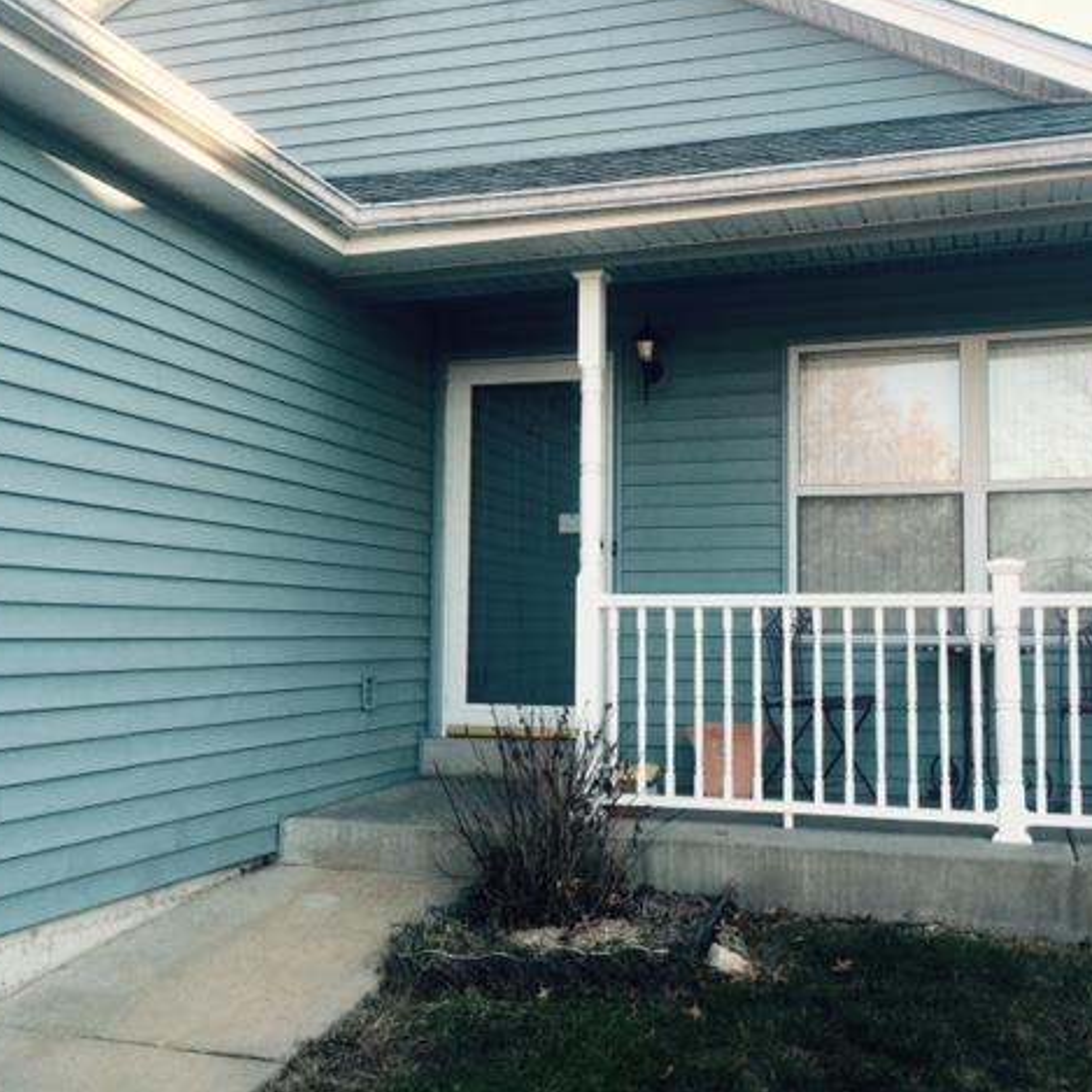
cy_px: 536
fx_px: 1249
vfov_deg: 47.2
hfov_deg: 47.2
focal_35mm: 35
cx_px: 601
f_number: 2.2
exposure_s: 1/236
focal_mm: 4.15
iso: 32
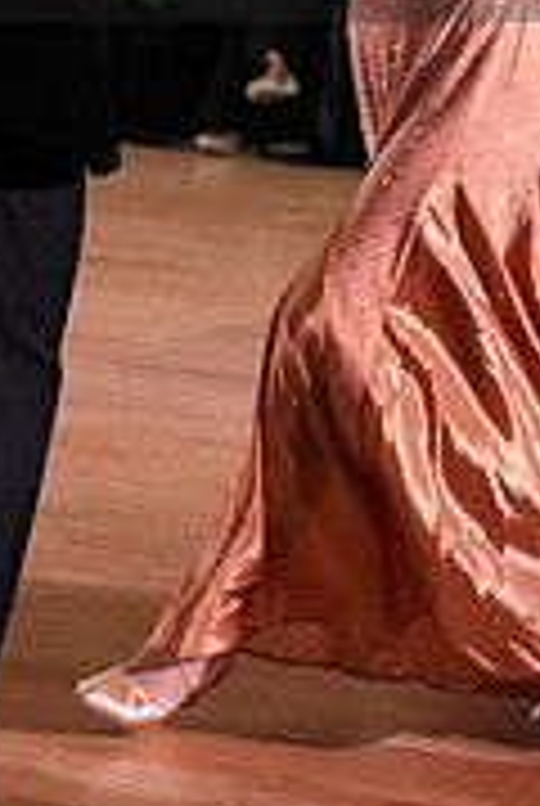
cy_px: -126
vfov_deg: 12.2
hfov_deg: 8.4
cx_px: 259
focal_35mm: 165
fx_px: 3698
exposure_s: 1/320
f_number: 5
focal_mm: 51
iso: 5000
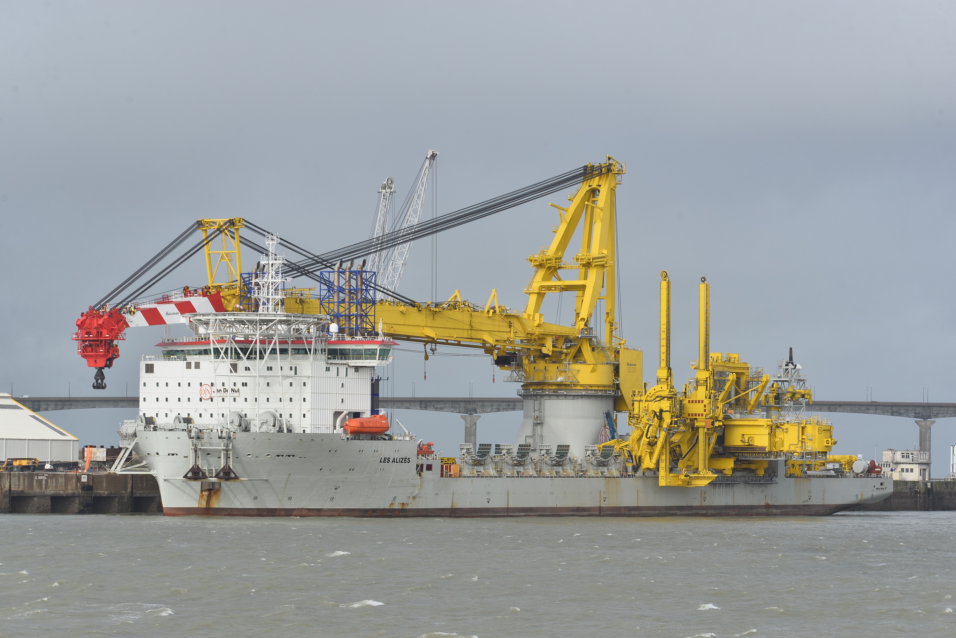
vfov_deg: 9.2
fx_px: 3985
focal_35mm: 150
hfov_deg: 13.7
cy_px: 319
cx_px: 478
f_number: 11
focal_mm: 150
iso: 100
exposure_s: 1/200
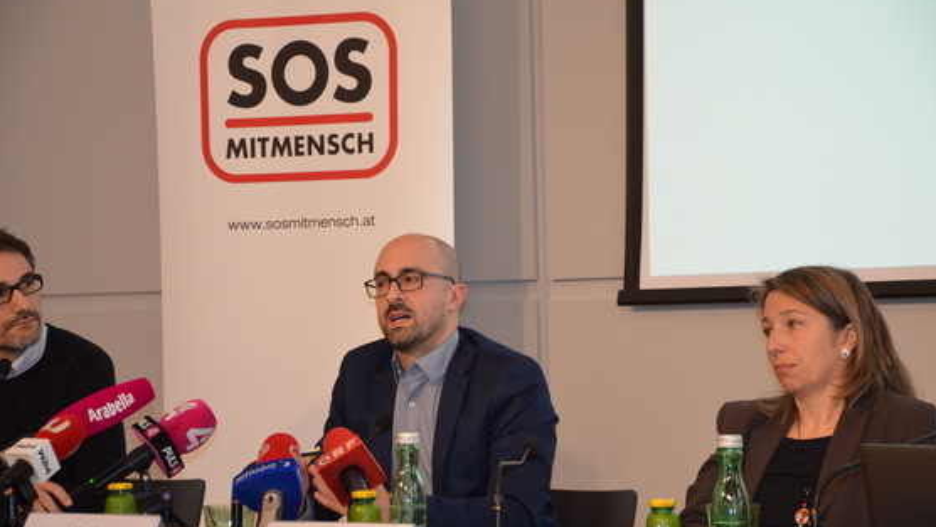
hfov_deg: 18.1
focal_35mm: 119
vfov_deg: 10.2
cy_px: 306
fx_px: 2942
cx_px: 470
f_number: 5.3
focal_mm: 75
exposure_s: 1/60
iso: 1000
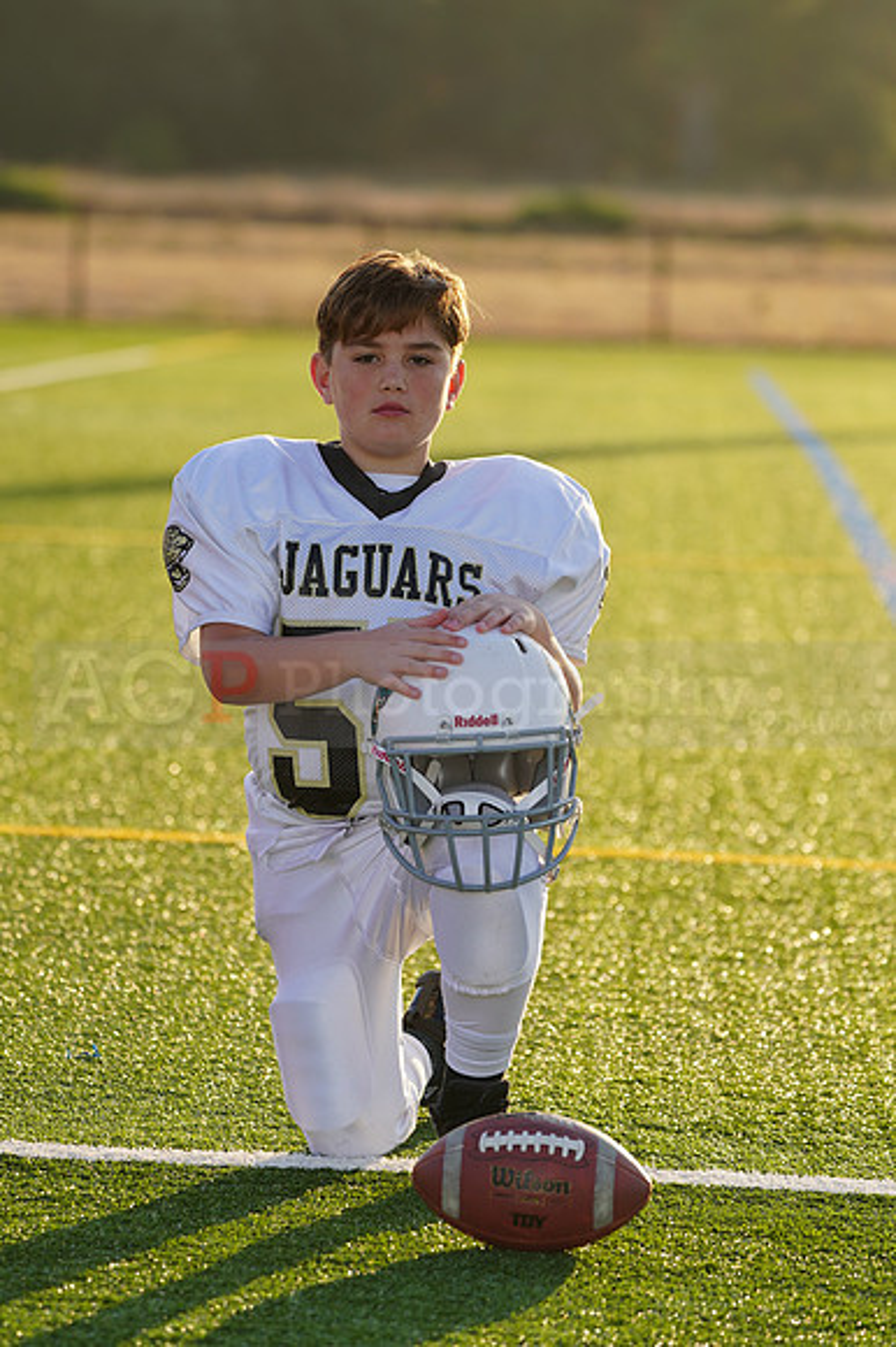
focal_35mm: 203
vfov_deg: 10.1
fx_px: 7587
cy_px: 674
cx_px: 448
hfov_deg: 6.8
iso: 100
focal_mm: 203
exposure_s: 1/250
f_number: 5.6
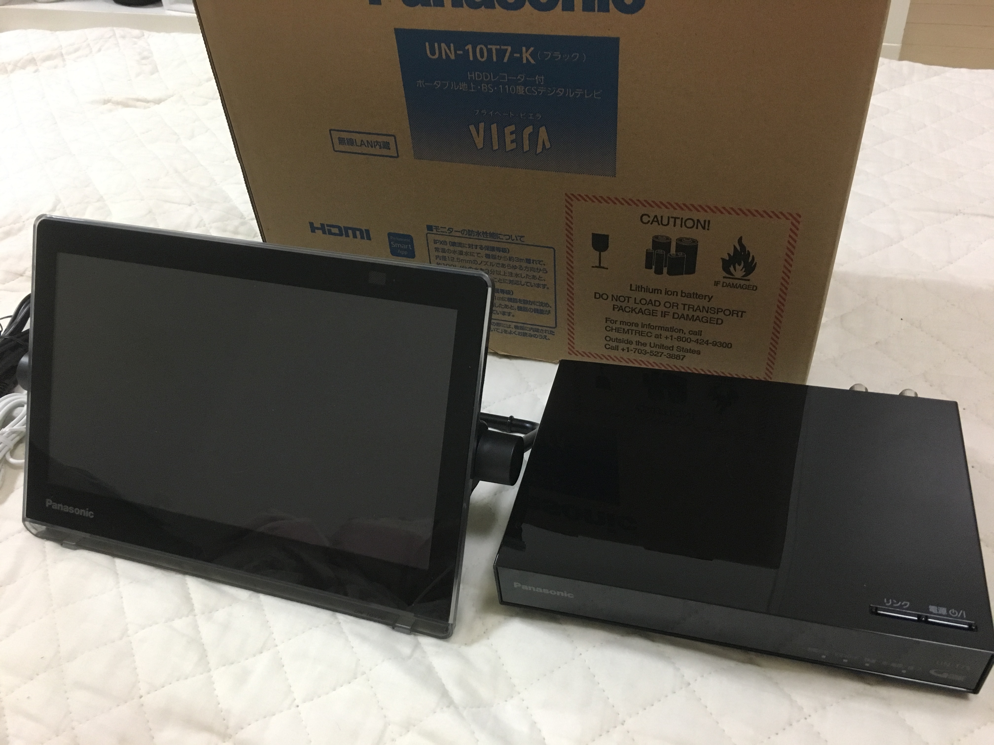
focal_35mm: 29
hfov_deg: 61.7
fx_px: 833
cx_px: 497
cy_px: 372
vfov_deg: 48.2
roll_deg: +7.0
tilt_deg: -41.0
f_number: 2.2
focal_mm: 4.15
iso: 200
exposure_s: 1/30
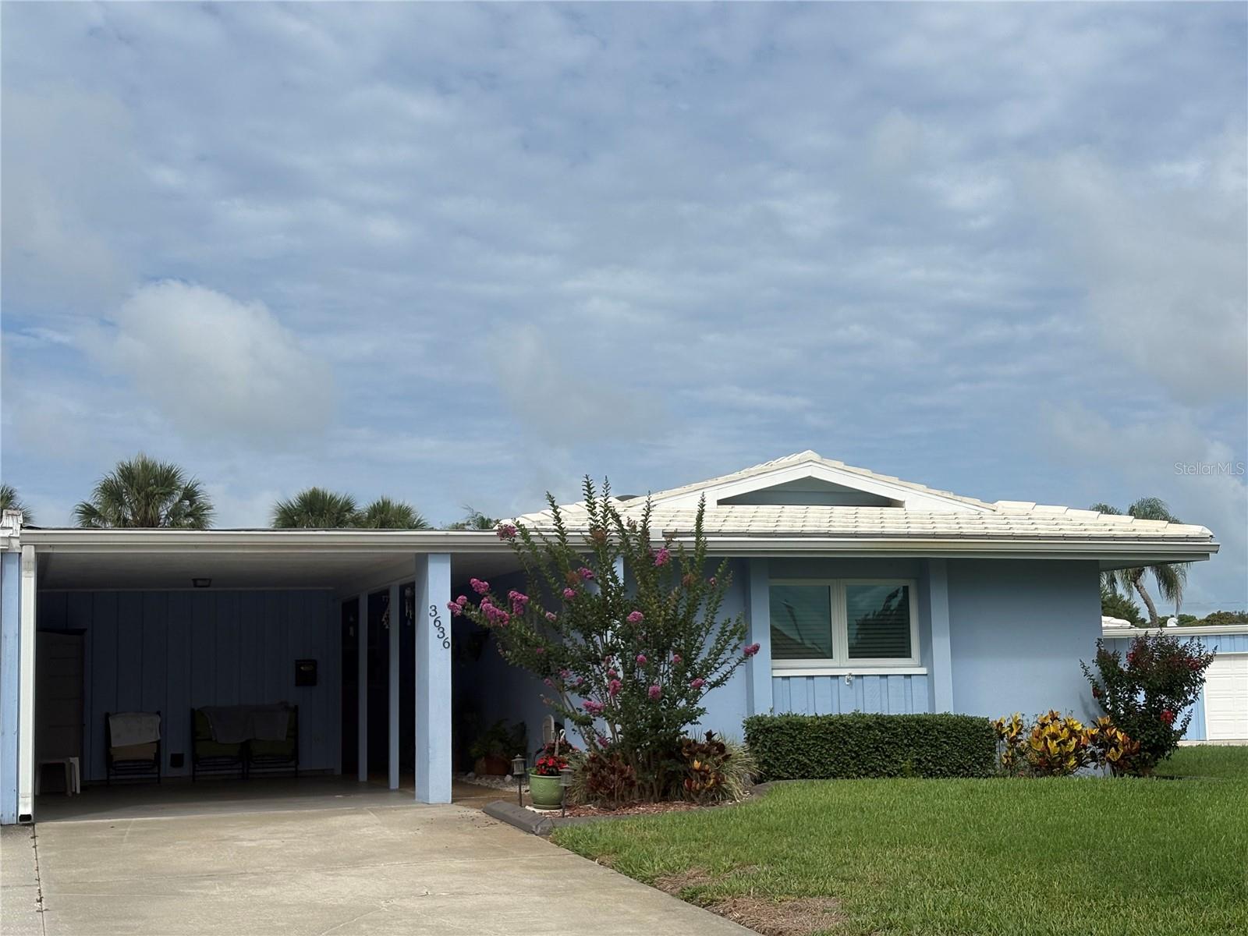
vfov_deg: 28.0
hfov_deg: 36.8
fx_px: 1875
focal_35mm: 52
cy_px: 468
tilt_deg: +6.9
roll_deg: +2.0
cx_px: 624
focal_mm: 5.96
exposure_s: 1/4630
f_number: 1.6
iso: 25
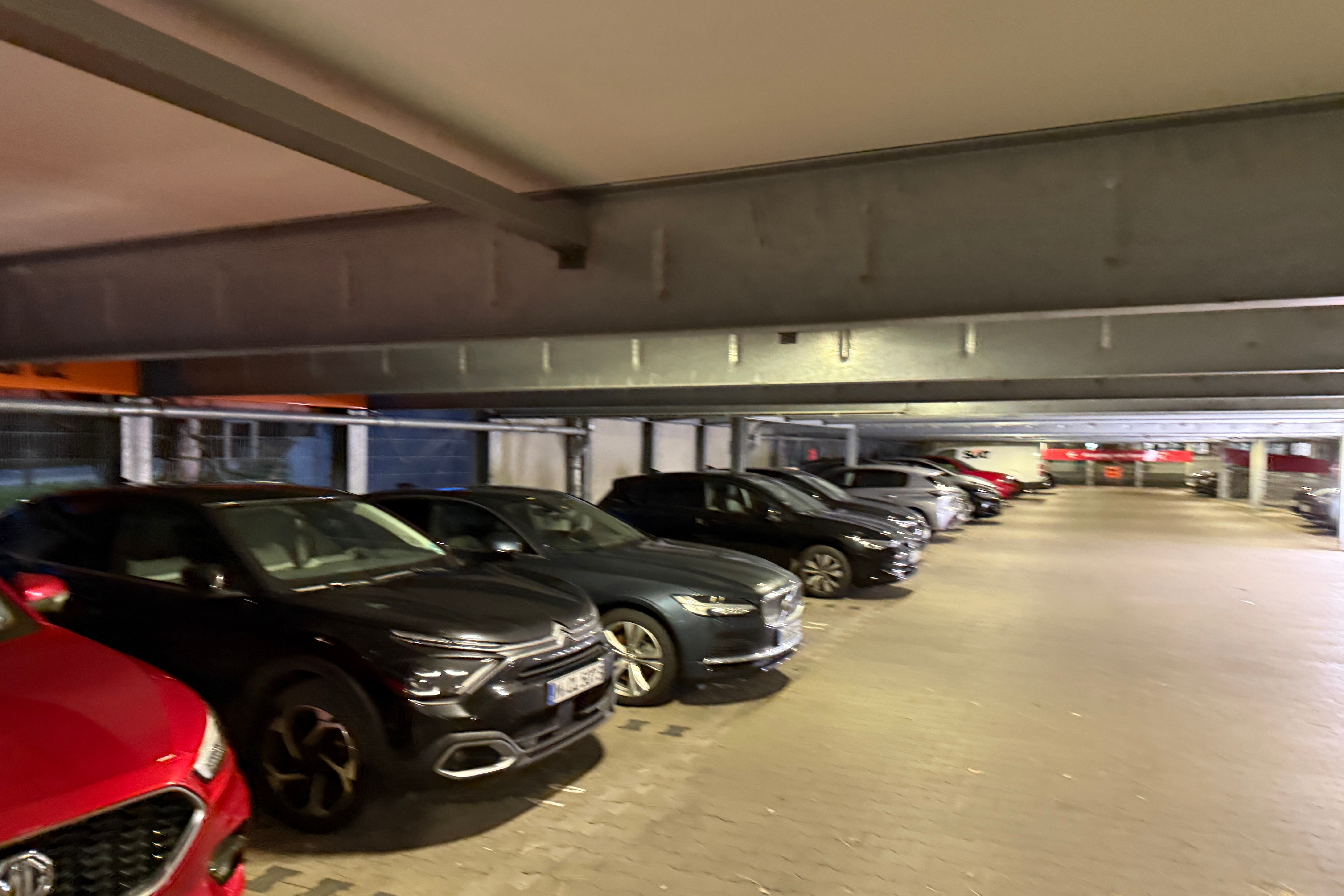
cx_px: 673
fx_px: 933
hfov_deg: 71.5
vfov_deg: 51.2
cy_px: 483
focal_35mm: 25
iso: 640
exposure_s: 1/33
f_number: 1.78
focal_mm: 6.76
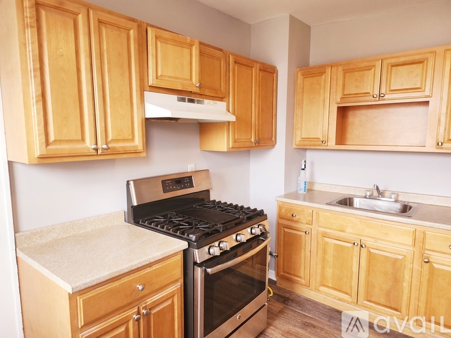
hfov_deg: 73.9
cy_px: 169
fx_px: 300
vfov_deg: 58.9
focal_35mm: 23
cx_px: 226
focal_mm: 6.4
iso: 250
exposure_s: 1/120
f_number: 1.8
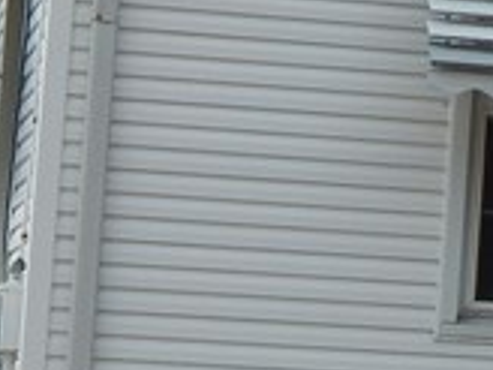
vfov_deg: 5.5
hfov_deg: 7.1
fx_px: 3817
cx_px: 989
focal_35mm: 268
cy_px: -42
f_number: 3.6
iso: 125
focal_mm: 7.7
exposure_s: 1/800
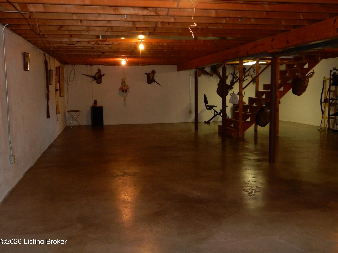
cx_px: 169
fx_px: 352
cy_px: 126
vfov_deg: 39.7
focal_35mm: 36
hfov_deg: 51.4
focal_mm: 6.4
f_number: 4
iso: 320
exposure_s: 1/30
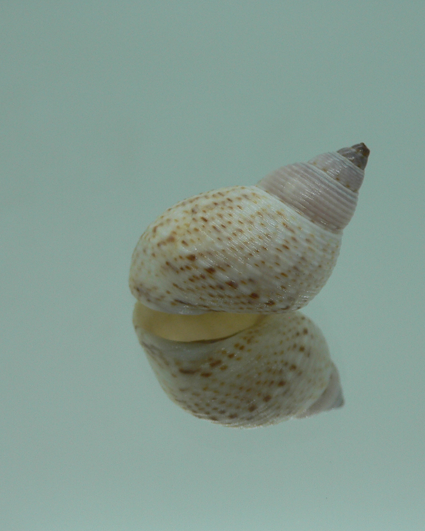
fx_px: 723
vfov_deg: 40.3
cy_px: 265
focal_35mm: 46
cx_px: 249
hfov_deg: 32.7
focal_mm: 4.6
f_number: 2.8
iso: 80
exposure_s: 1/60
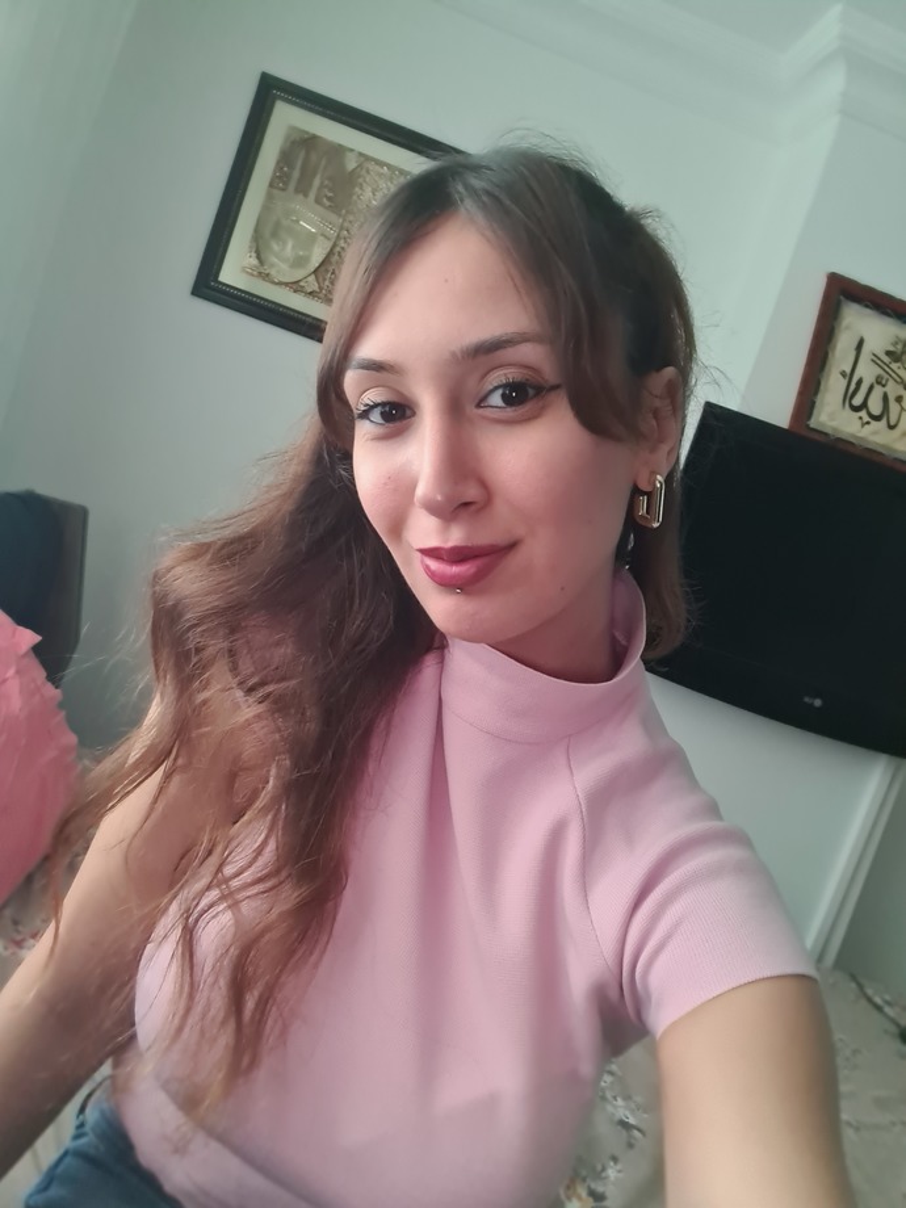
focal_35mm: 25
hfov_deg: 54.9
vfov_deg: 69.4
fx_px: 872
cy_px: 604
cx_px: 453
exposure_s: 1/30
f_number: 2.2
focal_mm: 3.8
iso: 500
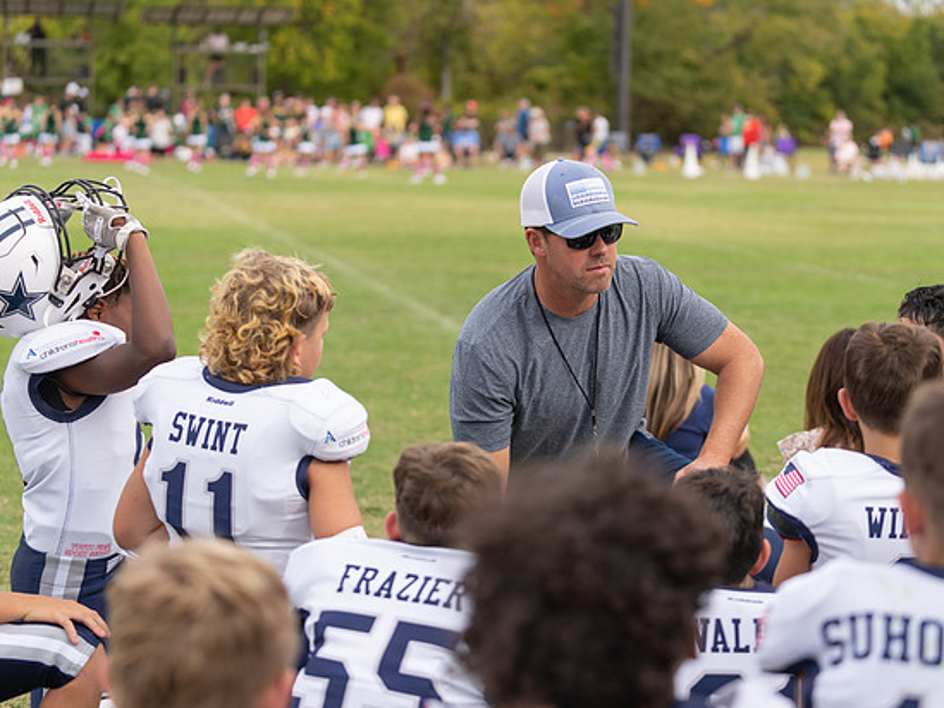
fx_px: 2182
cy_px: 339
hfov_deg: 24.4
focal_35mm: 80
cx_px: 539
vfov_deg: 18.4
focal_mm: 70
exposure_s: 1/800
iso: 160
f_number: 2.8
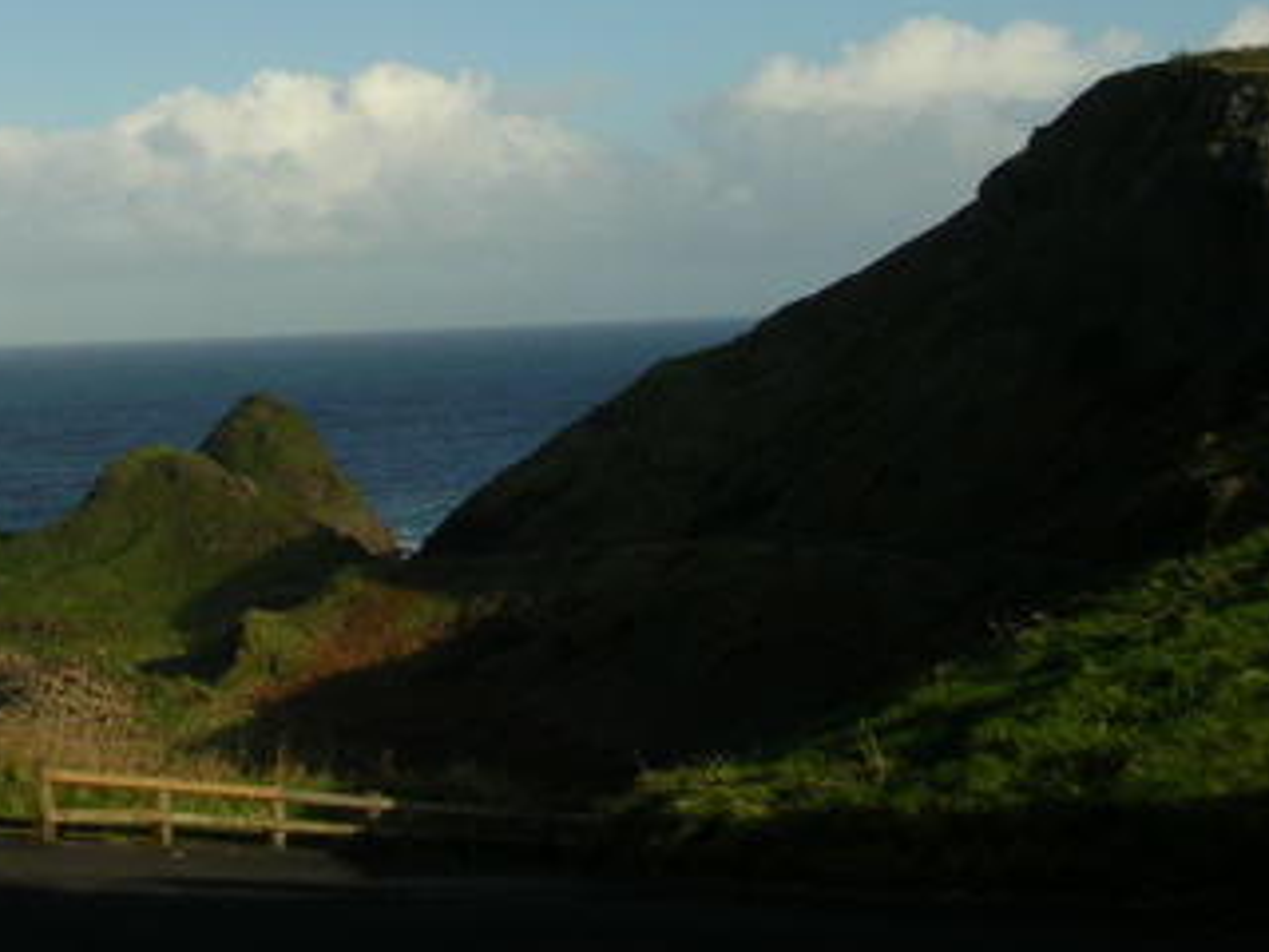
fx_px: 2786
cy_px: 83
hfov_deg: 25.6
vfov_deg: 19.0
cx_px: 508
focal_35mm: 76
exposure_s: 1/455
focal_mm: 5.8
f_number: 5.6
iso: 50
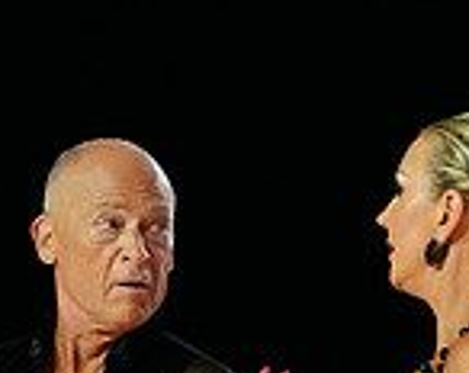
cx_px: 34
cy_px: 814
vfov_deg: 2.1
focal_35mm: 748
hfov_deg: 2.6
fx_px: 10355
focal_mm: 200
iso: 2500
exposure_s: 1/320
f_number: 4
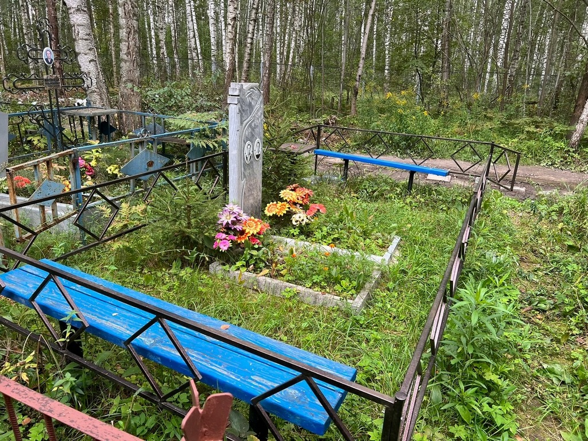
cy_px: 220
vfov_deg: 53.1
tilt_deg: -17.6
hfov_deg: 67.3
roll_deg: -0.7
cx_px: 294
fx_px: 442
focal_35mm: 26
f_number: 1.5
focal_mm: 5.7
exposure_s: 1/121
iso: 80
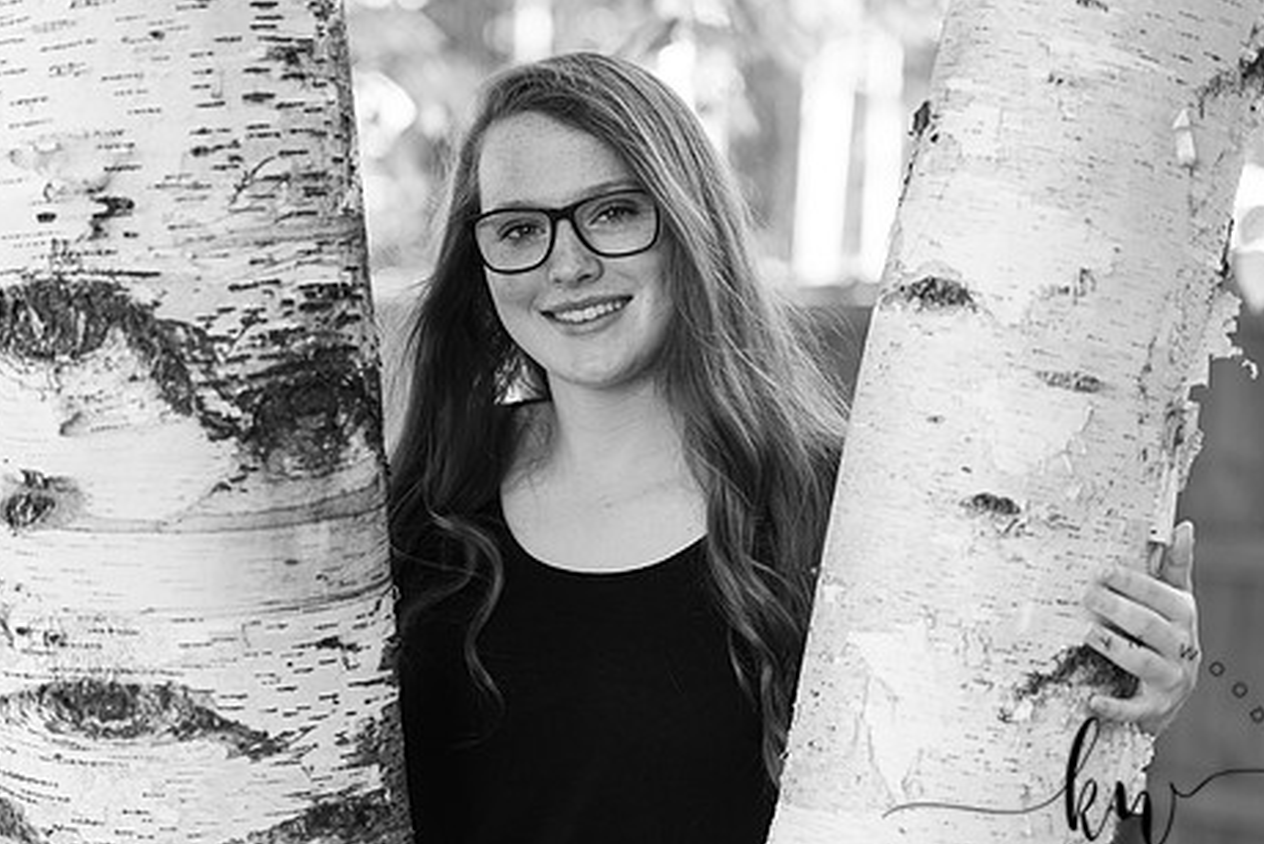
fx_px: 3477
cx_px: 583
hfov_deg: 20.6
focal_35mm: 99
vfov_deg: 13.8
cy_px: 433
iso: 400
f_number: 2.8
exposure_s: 1/200
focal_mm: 78
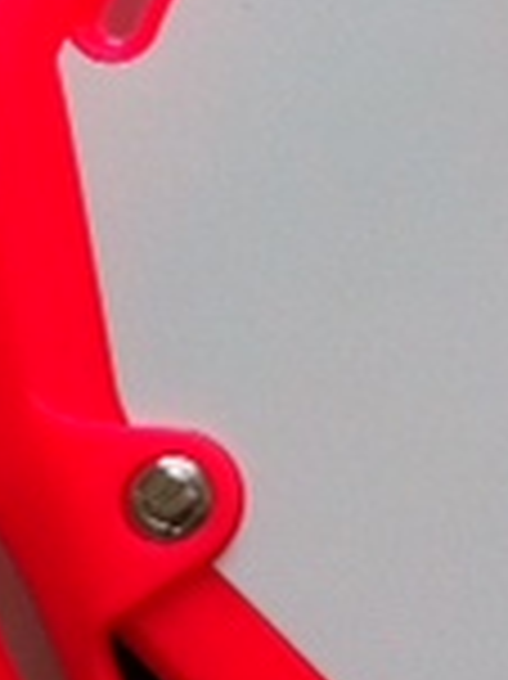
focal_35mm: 148
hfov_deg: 9.8
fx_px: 2900
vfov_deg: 13.3
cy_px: 266
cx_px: 692
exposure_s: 1/144
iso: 80
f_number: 2.8
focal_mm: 3.85
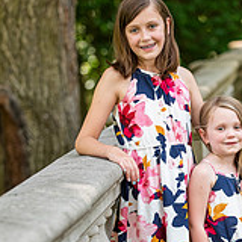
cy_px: 153
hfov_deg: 7.5
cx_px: 188
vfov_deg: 7.5
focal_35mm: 234
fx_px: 1851
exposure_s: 1/1000
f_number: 2.8
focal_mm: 98
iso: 800
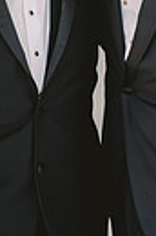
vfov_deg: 12.4
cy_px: 51
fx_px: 1085
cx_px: 84
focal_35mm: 166
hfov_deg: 8.2
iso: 50
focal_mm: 48
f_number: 2.8
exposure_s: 1/250
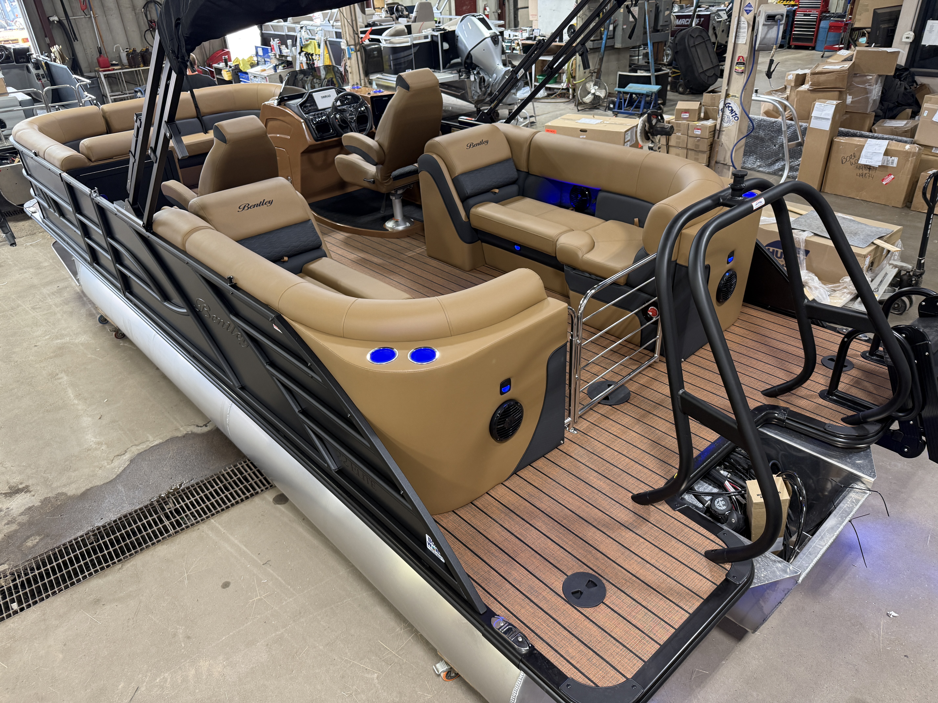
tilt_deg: -29.9
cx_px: 469
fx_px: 650
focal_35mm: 24
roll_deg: +3.9
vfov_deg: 56.8
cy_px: 352
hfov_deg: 71.6
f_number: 1.78
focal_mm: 6.76
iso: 160
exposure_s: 1/60
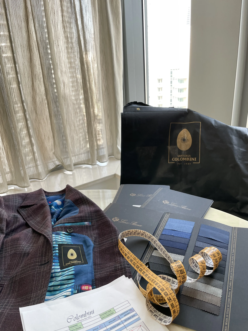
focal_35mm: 26
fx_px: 248
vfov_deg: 67.3
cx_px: 124
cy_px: 166
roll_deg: +4.1
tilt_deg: -22.3
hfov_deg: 53.1
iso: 125
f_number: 1.6
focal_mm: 4.2
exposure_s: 1/121
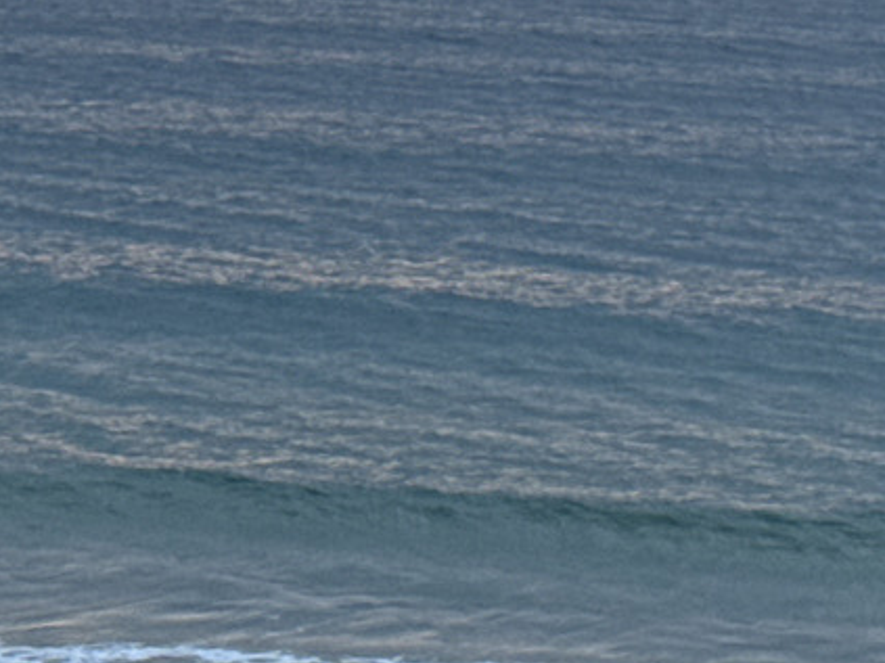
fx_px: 5802
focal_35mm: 227
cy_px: -358
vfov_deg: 6.5
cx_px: 433
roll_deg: -0.6
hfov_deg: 8.7
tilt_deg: +0.7
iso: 100
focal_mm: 6.76
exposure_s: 1/117
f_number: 1.78
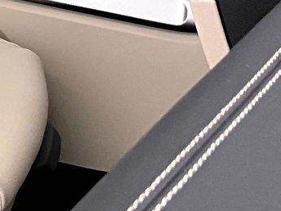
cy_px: -164
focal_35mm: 135
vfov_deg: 10.4
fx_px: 1096
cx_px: -282
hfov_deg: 12.8
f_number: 1.8
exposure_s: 1/60
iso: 125
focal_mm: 3
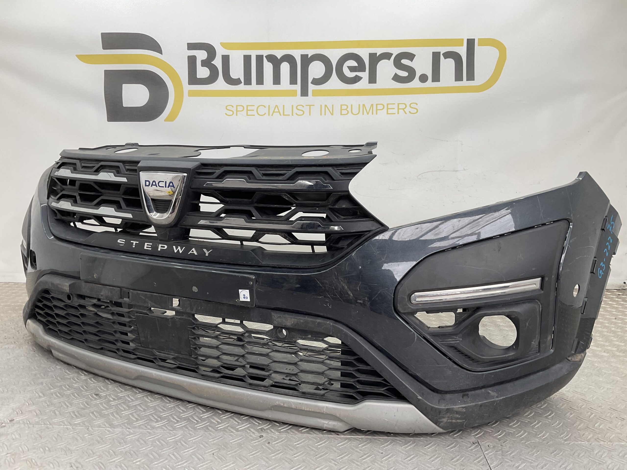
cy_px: 235
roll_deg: -1.7
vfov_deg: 48.2
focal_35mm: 29
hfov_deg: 61.7
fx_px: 525
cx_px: 314
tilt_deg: -10.4
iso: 25
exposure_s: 1/100
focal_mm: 3
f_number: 1.8
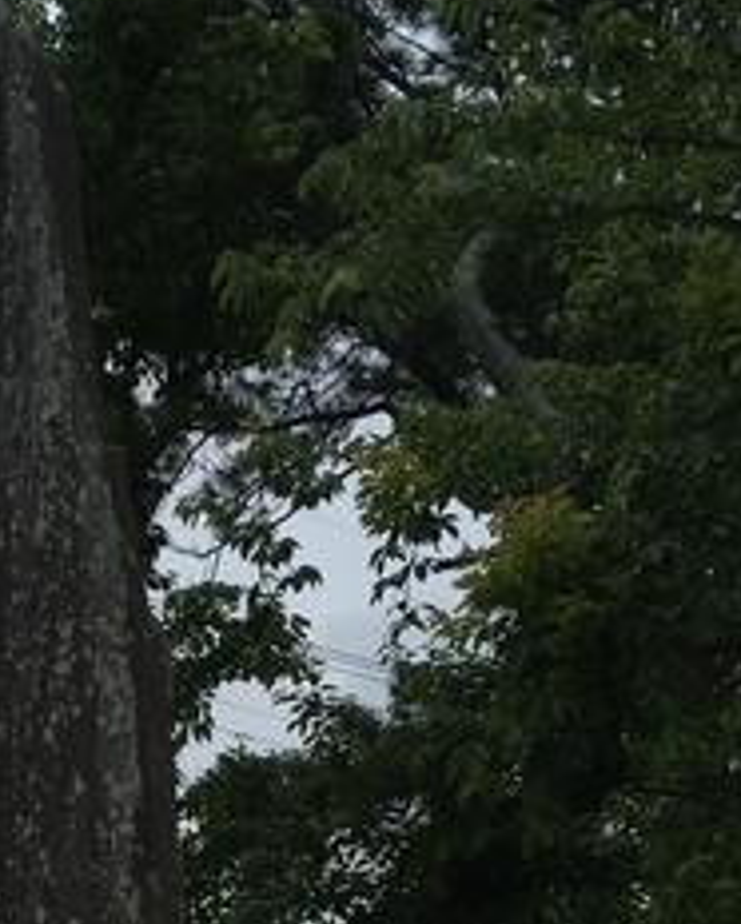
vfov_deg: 22.6
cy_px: 1083
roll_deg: +0.5
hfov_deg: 18.9
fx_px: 2135
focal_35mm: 78
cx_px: -84
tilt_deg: +8.4
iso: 25
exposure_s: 1/2262
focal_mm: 4.15
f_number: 2.2
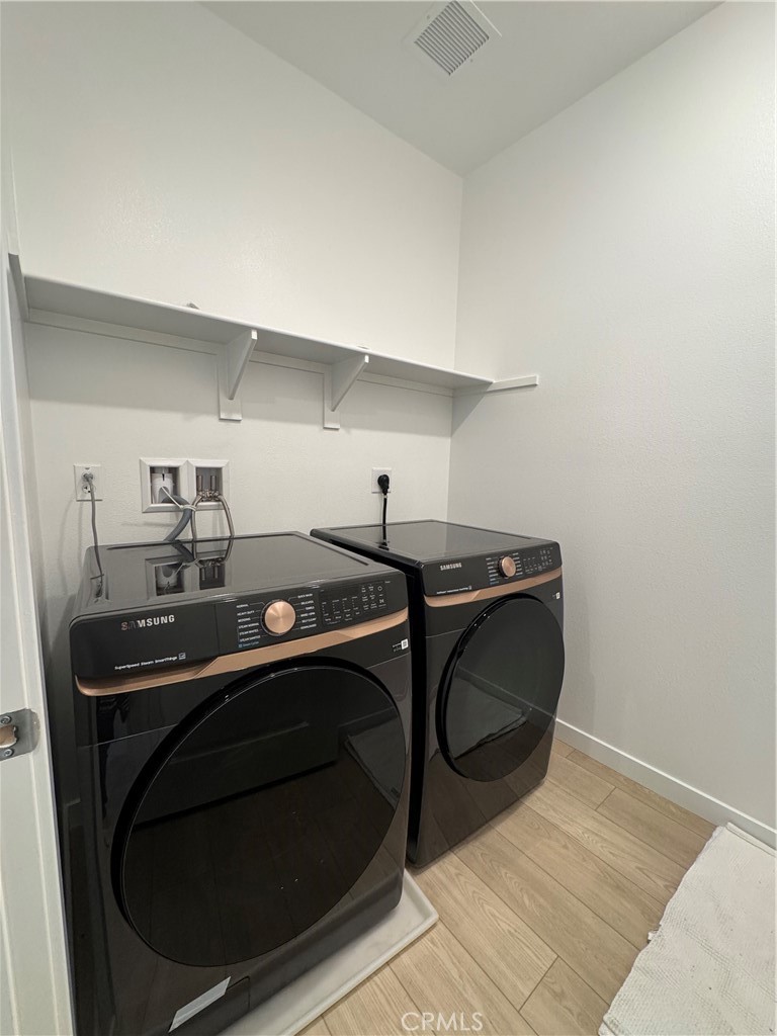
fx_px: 419
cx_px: 388
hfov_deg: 85.7
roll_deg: -1.6
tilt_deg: -7.8
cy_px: 518
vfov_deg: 102.1
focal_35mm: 14
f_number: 2.2
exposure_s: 1/120
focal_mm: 2.22
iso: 250
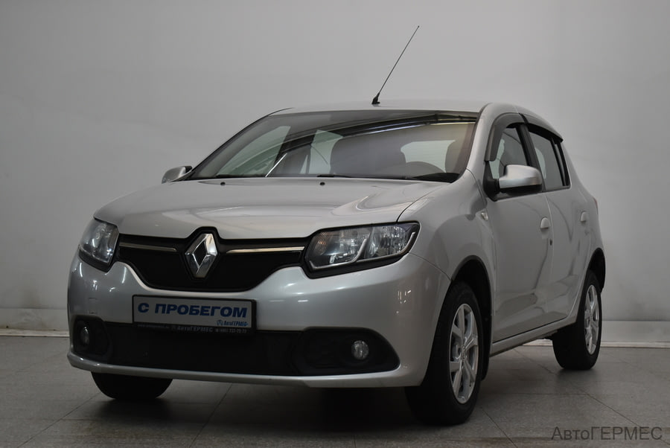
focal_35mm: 69
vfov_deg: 19.8
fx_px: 1285
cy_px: 224
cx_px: 335
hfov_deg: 29.2
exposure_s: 1/125
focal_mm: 46
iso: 800
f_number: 5.6
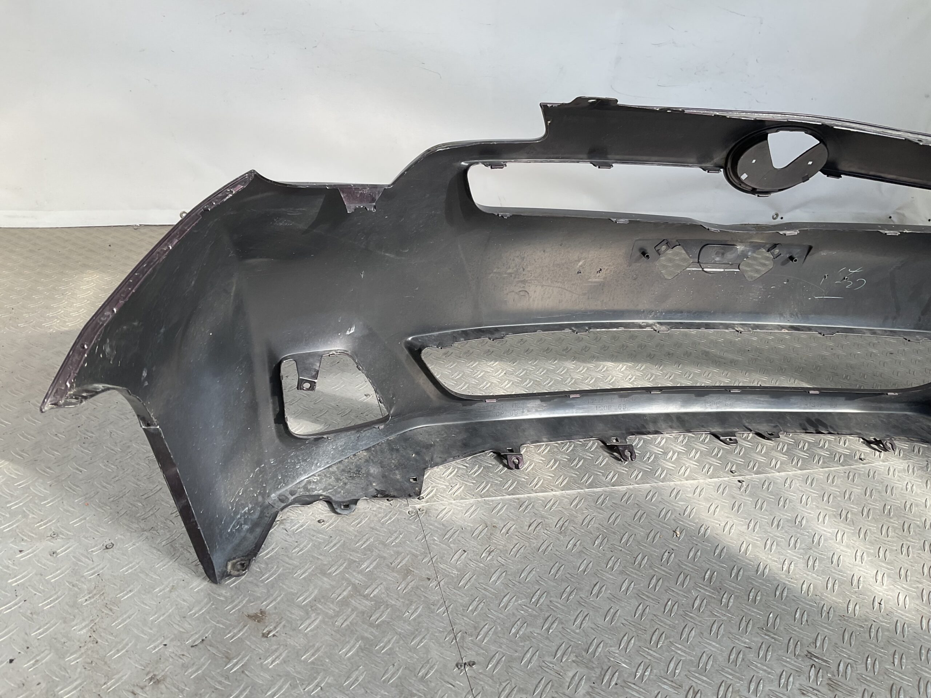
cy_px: 349
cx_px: 466
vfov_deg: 48.2
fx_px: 780
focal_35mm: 29
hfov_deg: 61.7
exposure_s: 1/322
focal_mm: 3
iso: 16
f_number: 1.8
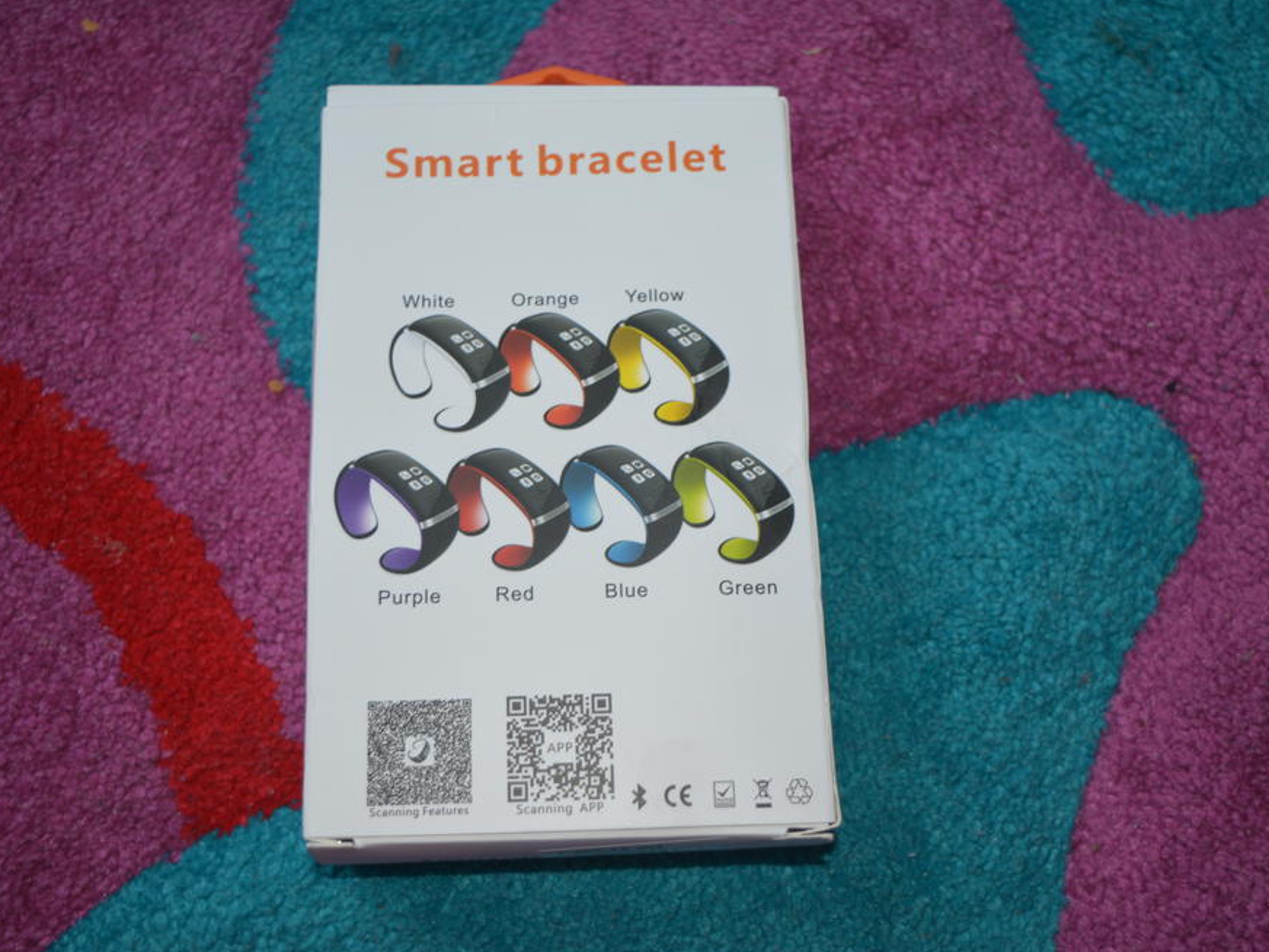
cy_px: 475
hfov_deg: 43.8
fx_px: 1576
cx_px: 617
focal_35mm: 43
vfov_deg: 33.6
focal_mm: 26
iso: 180
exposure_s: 1/30
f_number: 4
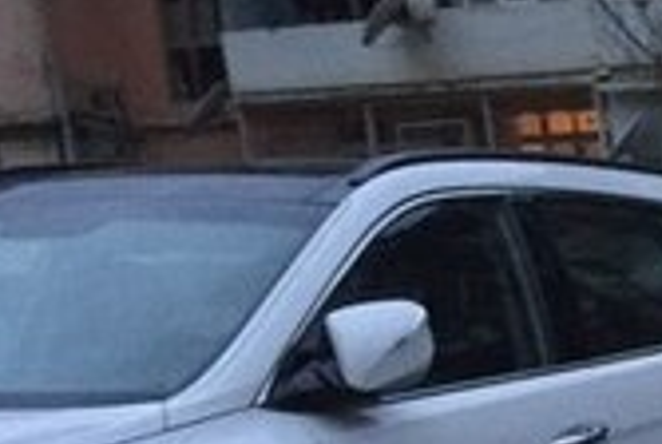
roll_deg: +2.4
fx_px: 2192
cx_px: 1201
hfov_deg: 14.9
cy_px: 807
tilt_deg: -15.7
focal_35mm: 119
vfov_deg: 10.8
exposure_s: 1/33
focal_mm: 4.15
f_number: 2.2
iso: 160
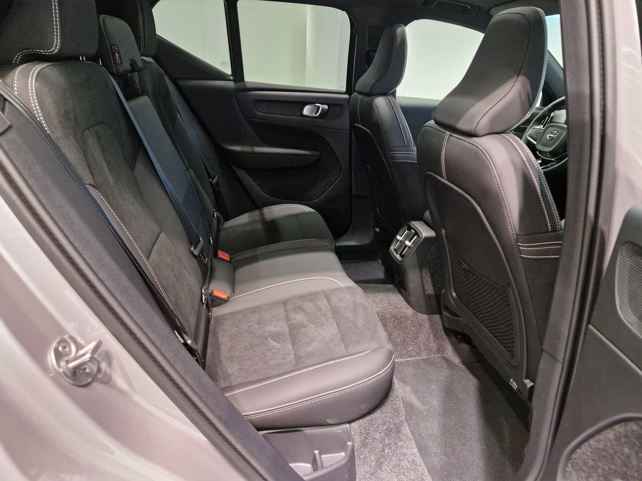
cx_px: 321
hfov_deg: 73.9
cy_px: 240
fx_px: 427
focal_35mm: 23
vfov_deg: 58.9
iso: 640
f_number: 1.8
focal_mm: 5.4
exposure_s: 1/100
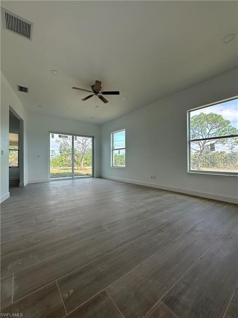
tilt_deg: +1.1
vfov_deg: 102.1
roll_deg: -0.6
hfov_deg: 85.7
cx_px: 119
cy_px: 159
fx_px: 128
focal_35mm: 14
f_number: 2.2
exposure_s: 1/192
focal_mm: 2.22
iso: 40
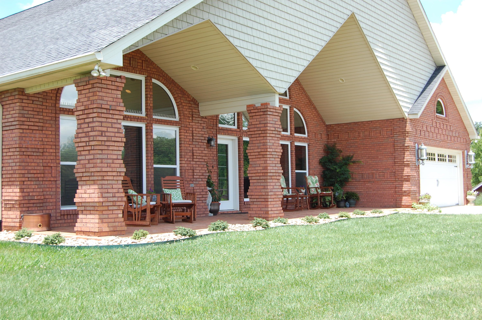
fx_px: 602
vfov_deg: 29.8
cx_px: 241
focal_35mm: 45
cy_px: 160
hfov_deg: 43.6
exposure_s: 1/200
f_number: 7.1
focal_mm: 30
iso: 200
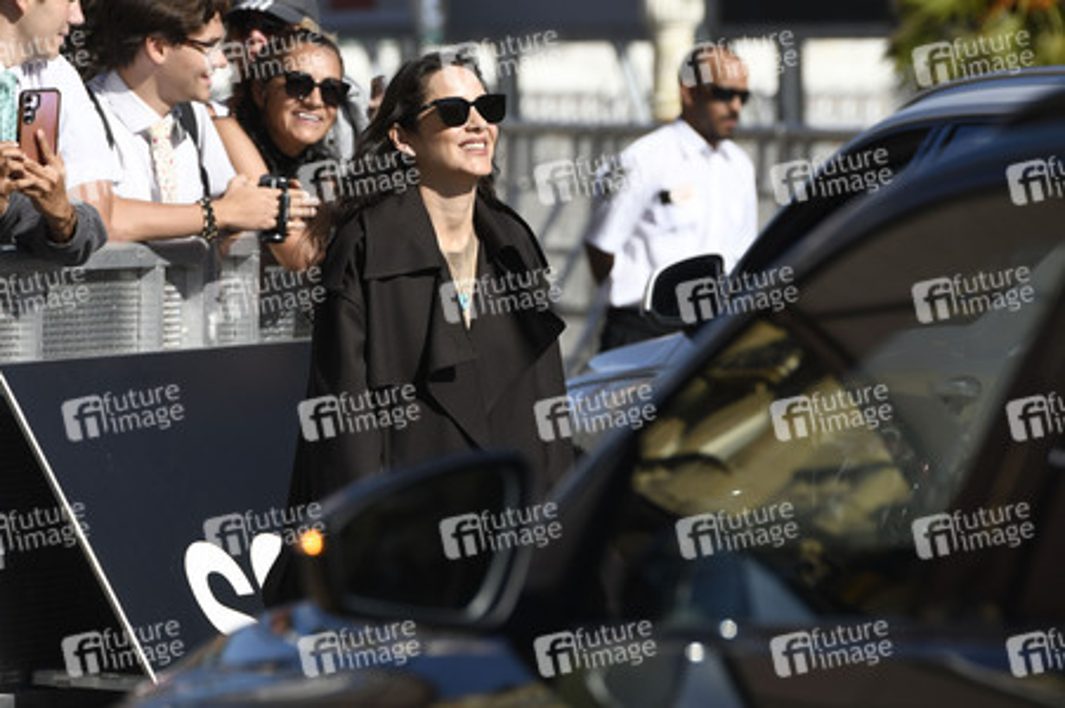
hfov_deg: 10.3
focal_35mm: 200
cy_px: 354
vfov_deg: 6.9
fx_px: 5912
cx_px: 532
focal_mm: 200
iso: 160
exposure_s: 1/1000
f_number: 6.3
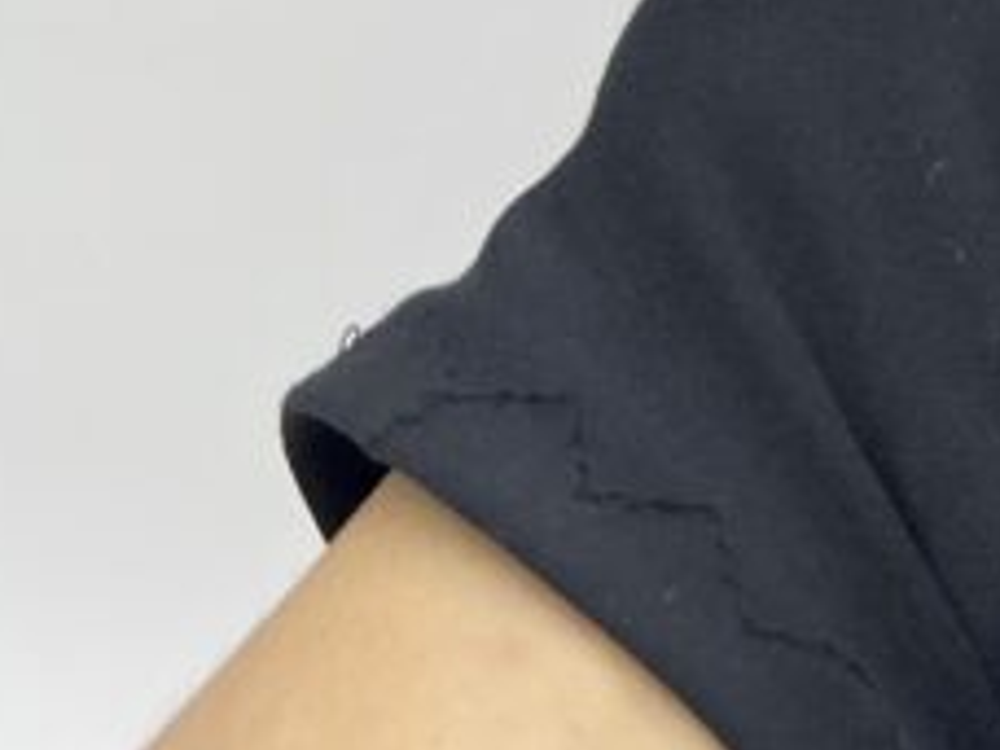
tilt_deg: -9.8
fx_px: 3380
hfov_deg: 15.1
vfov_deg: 10.7
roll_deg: +0.5
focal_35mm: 117
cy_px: -1066
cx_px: 1654
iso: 32
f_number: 1.5
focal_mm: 5.7
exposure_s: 1/139
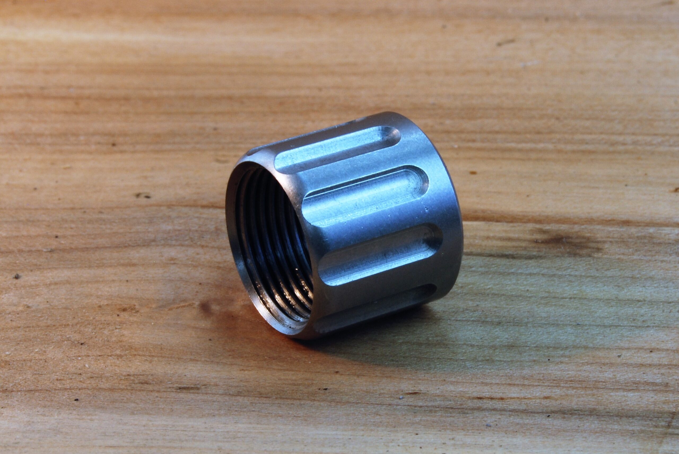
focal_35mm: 82
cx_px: 340
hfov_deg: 24.6
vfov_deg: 16.6
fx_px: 1558
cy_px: 227
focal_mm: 55
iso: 200
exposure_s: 1/10
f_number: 20
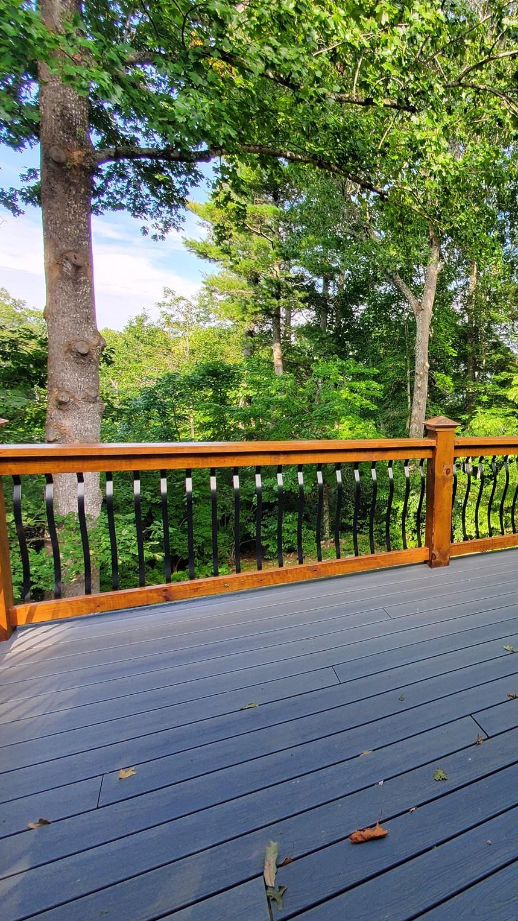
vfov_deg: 89.6
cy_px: 463
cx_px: 475
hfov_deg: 51.0
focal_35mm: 19
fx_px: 464
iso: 64
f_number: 2.2
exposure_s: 1/120
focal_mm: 1.8
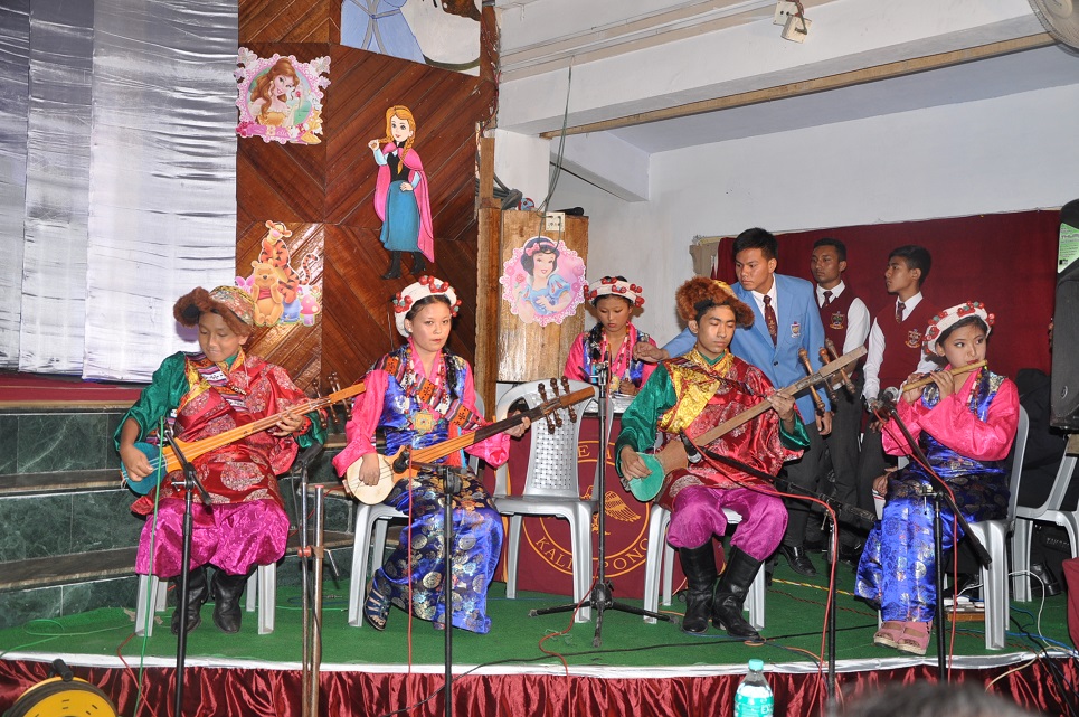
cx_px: 540
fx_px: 1257
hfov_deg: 46.4
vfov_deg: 31.8
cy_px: 358
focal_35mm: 42
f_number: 5
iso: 400
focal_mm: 28
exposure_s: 1/60
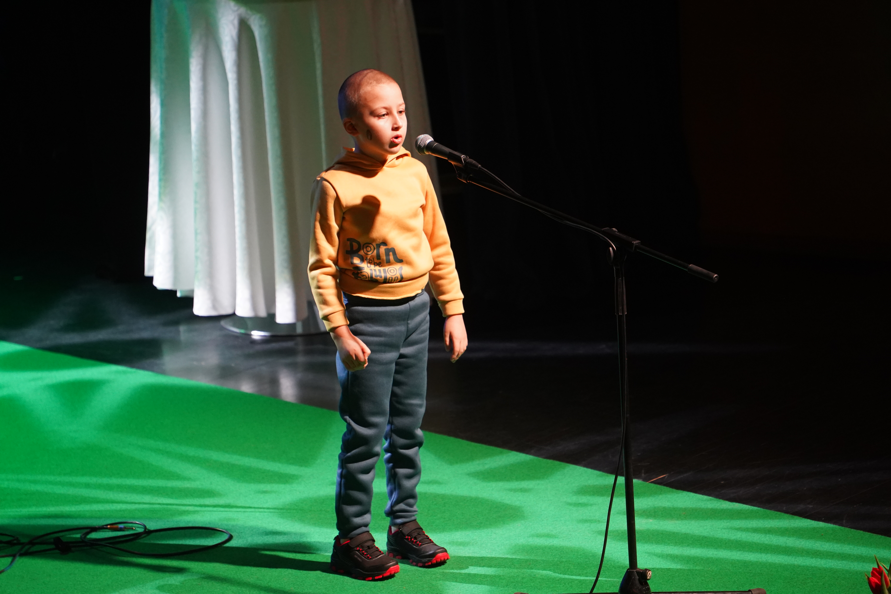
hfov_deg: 13.1
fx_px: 3885
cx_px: 446
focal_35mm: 157
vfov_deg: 8.7
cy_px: 297
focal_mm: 157
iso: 4000
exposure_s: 1/160
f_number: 5.6
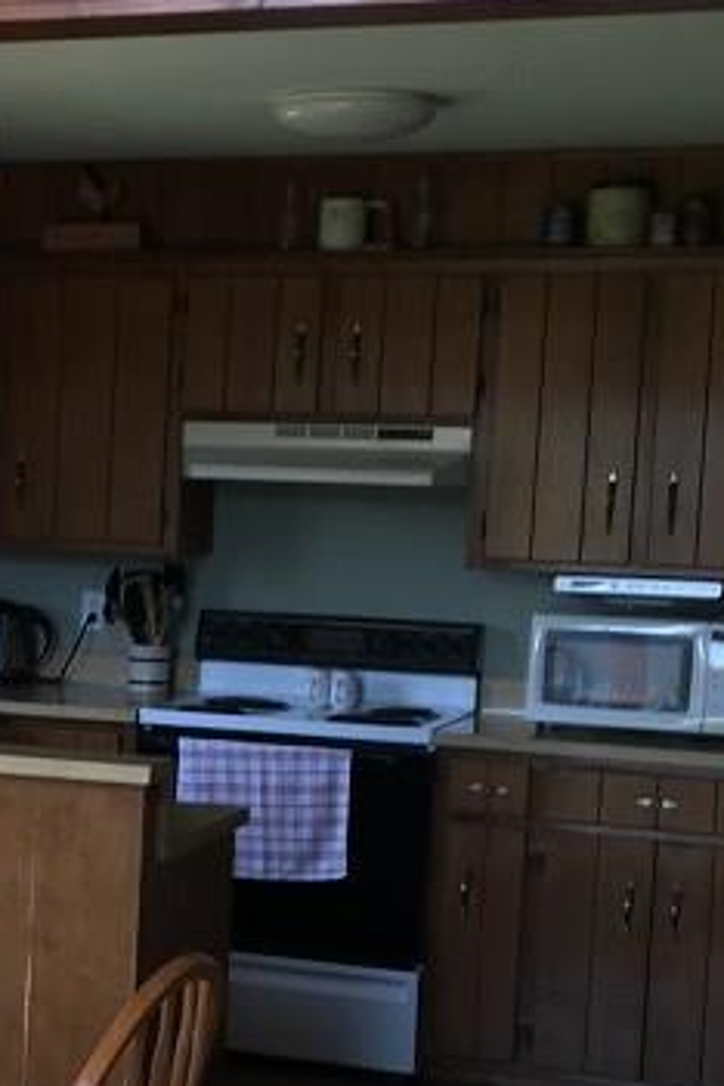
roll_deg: -2.5
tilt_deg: -7.6
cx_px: -282
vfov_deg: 23.0
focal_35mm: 88
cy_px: 733
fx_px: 2654
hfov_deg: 14.7
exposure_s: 1/60
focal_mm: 4.15
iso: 32
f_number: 2.2
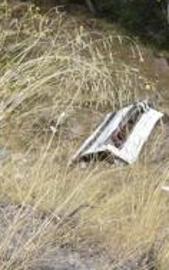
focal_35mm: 179
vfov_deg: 11.6
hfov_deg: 7.2
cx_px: 294
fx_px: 1315
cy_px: 40
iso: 250
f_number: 8
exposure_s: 1/500
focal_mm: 42
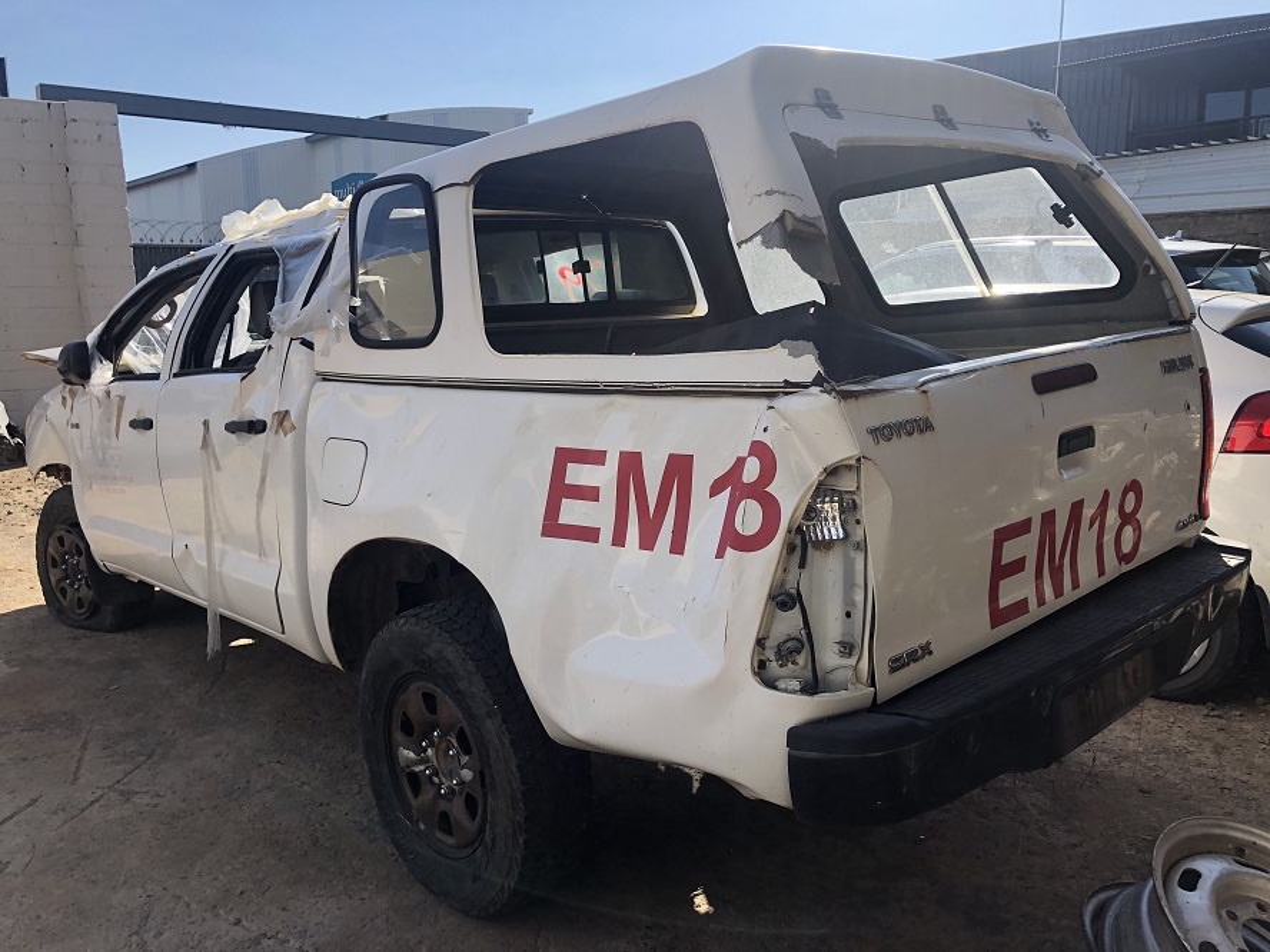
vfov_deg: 49.7
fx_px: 1027
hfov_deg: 63.4
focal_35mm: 28
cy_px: 476
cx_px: 635
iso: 20
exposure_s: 1/1091
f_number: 1.8
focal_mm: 3.99
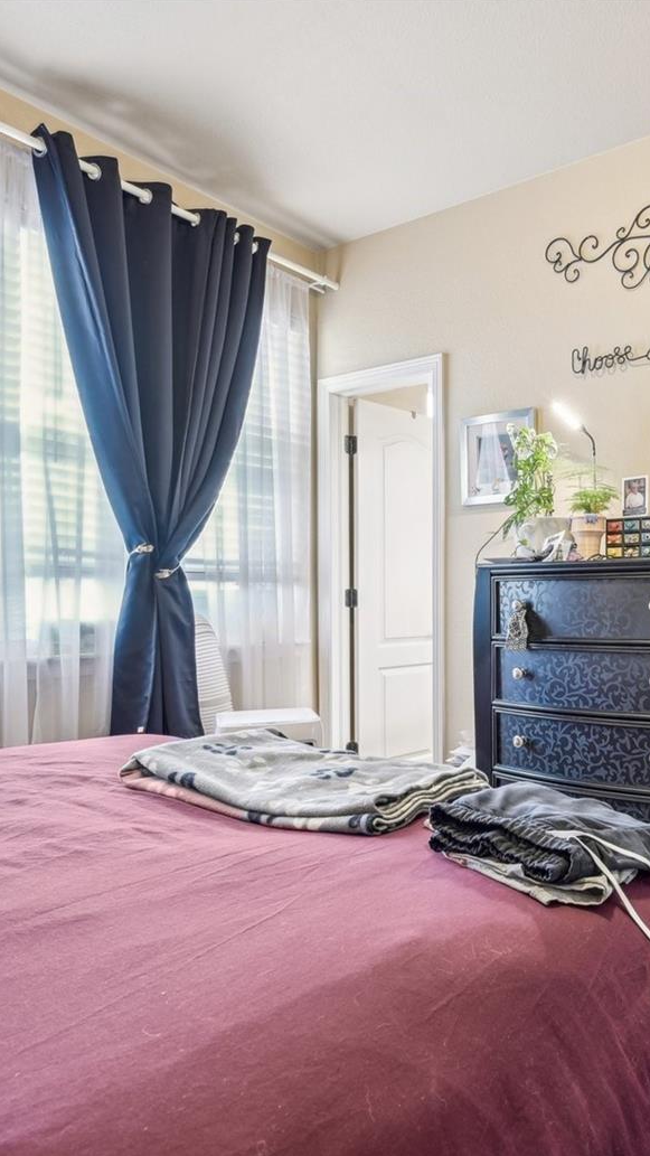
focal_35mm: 23
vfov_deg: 78.7
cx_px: 546
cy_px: 599
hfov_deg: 46.2
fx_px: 705
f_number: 8
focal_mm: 14
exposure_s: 1
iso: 400
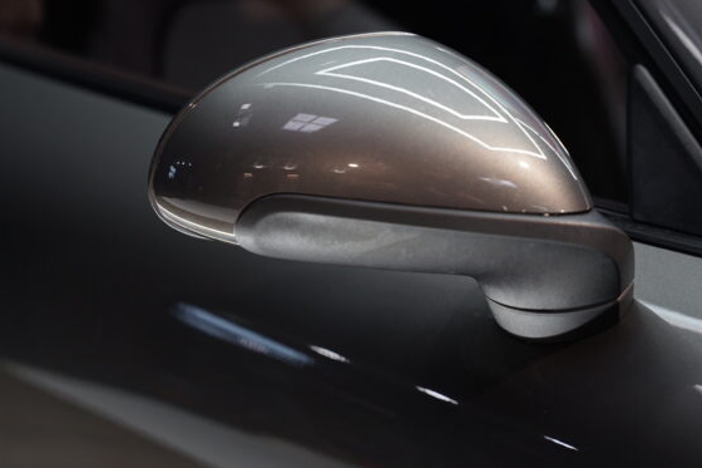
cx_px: 404
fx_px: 1871
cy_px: 163
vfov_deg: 14.2
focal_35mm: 96
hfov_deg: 21.2
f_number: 2.8
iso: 800
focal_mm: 70
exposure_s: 1/80
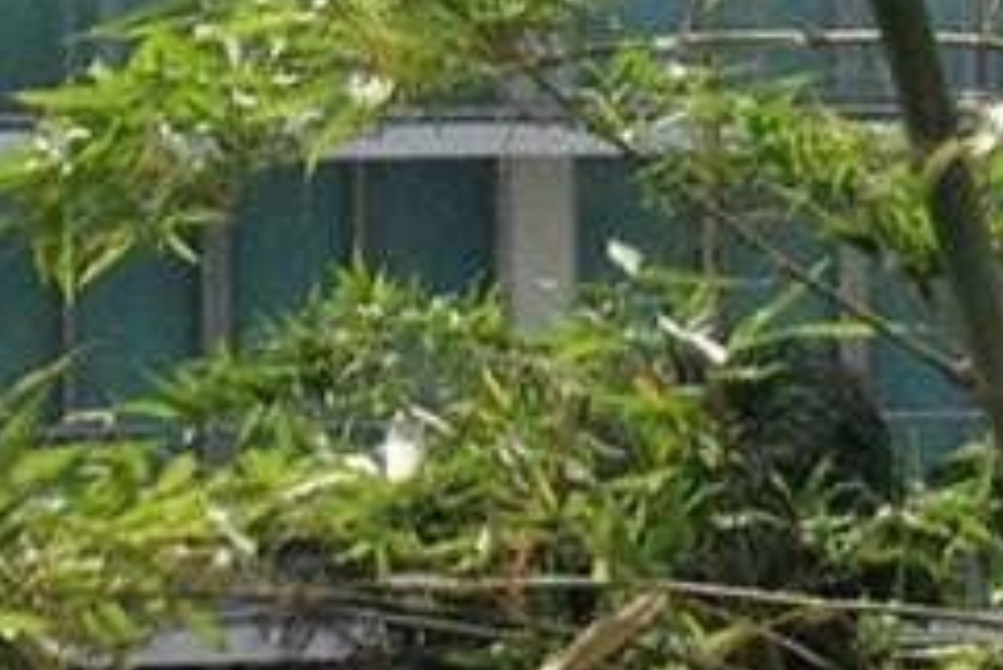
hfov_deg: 8.5
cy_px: -196
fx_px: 6718
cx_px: 924
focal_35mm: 241
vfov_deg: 5.7
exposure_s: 1/703
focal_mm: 4.28
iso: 50
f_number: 2.4
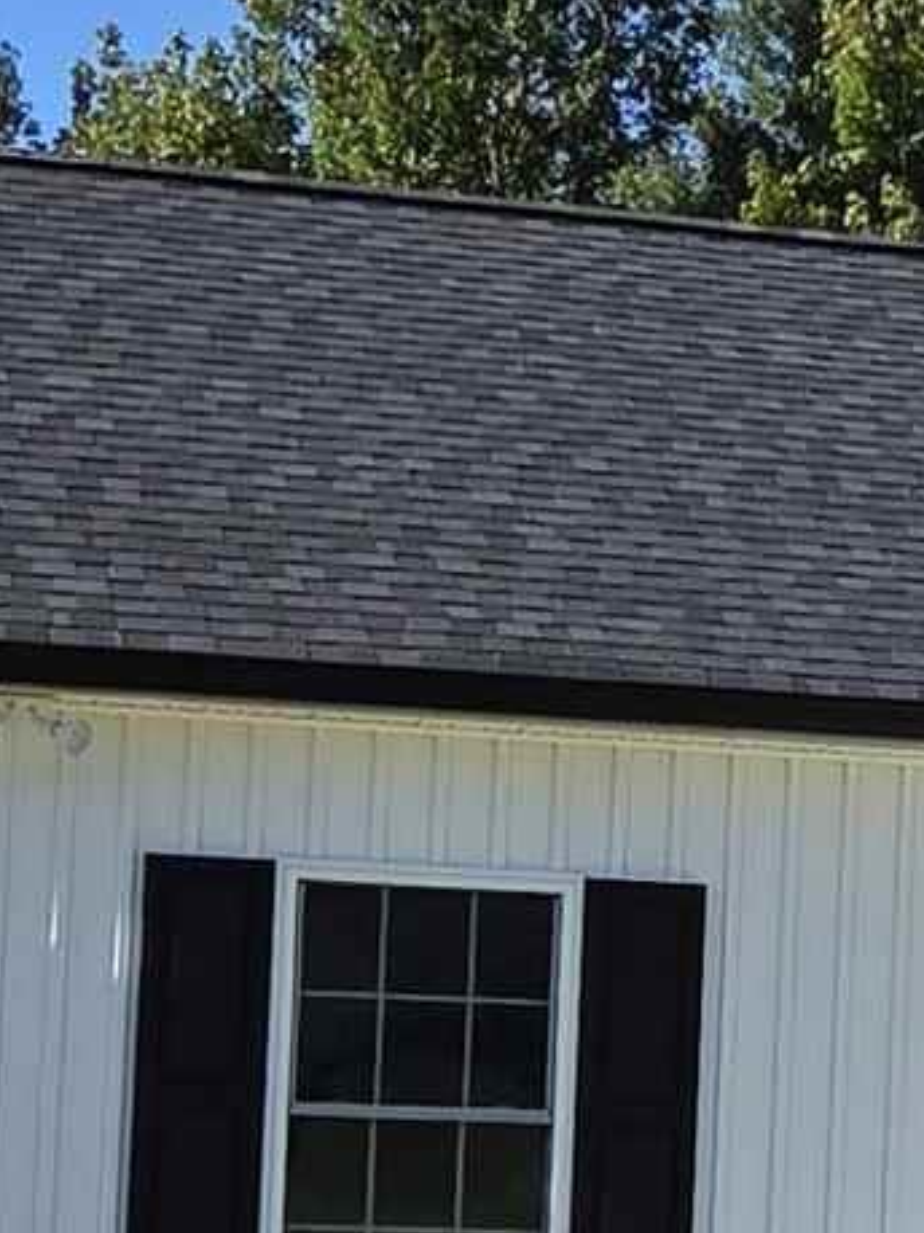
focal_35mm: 154
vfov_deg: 12.8
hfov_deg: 8.9
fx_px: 5483
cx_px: 2052
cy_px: 978
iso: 80
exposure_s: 1/4460
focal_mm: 5.4
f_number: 1.8
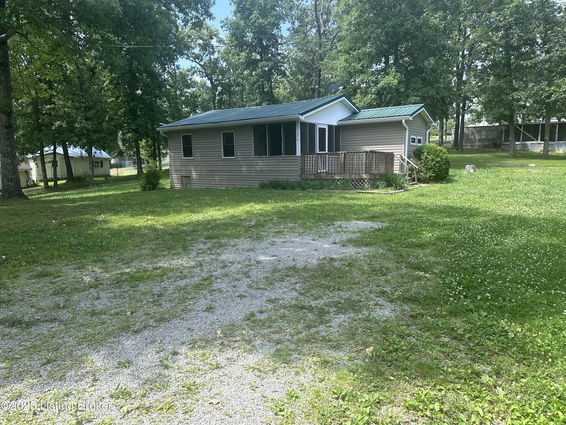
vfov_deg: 56.8
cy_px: 212
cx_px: 283
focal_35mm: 24
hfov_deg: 71.6
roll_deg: -0.8
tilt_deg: -7.7
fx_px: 392
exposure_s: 1/1304
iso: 80
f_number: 1.78
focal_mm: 6.86
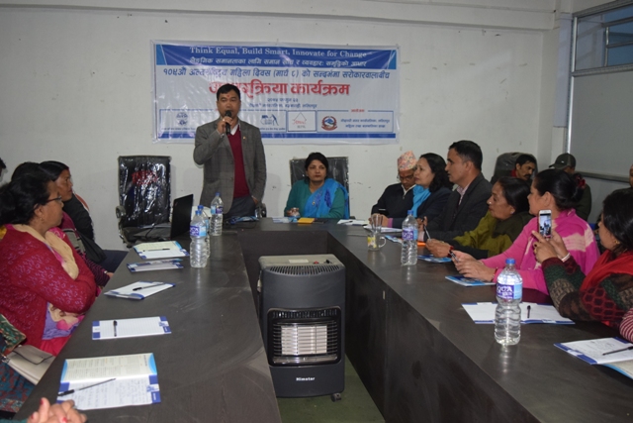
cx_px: 316
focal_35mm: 36
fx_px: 633
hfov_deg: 53.1
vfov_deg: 36.9
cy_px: 212
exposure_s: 1/60
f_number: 4
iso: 1800
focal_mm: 24
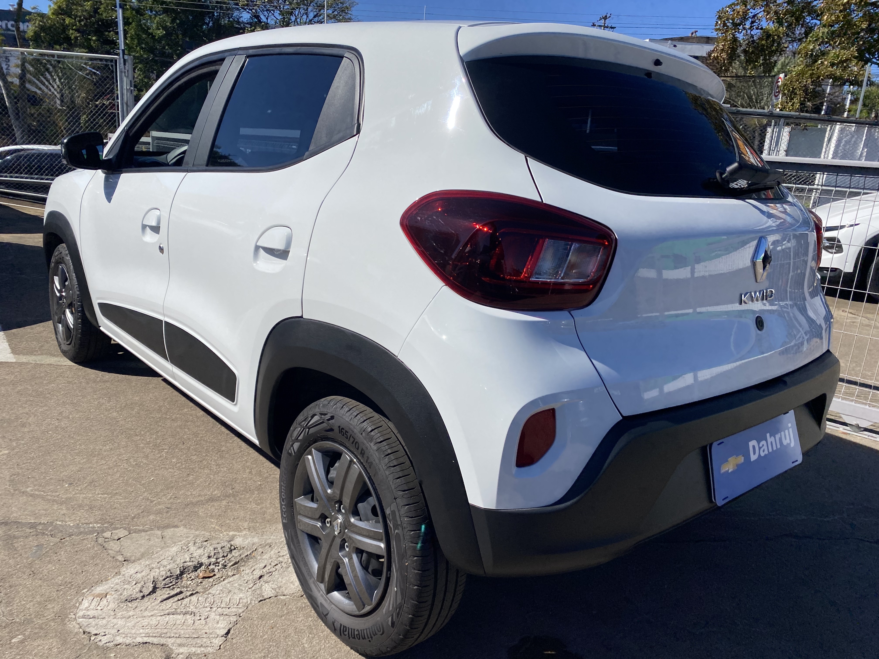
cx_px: 440
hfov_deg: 67.3
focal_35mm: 26
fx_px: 660
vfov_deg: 53.1
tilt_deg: -12.6
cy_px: 330
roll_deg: -2.7
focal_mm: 4.25
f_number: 1.8
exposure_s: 1/5495
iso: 32
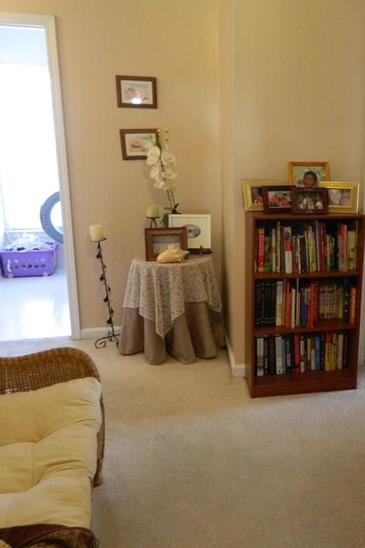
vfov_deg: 54.4
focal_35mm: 35
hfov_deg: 36.0
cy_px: 272
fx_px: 532
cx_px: 315
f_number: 3.1
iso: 400
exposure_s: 1/25
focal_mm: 4.5
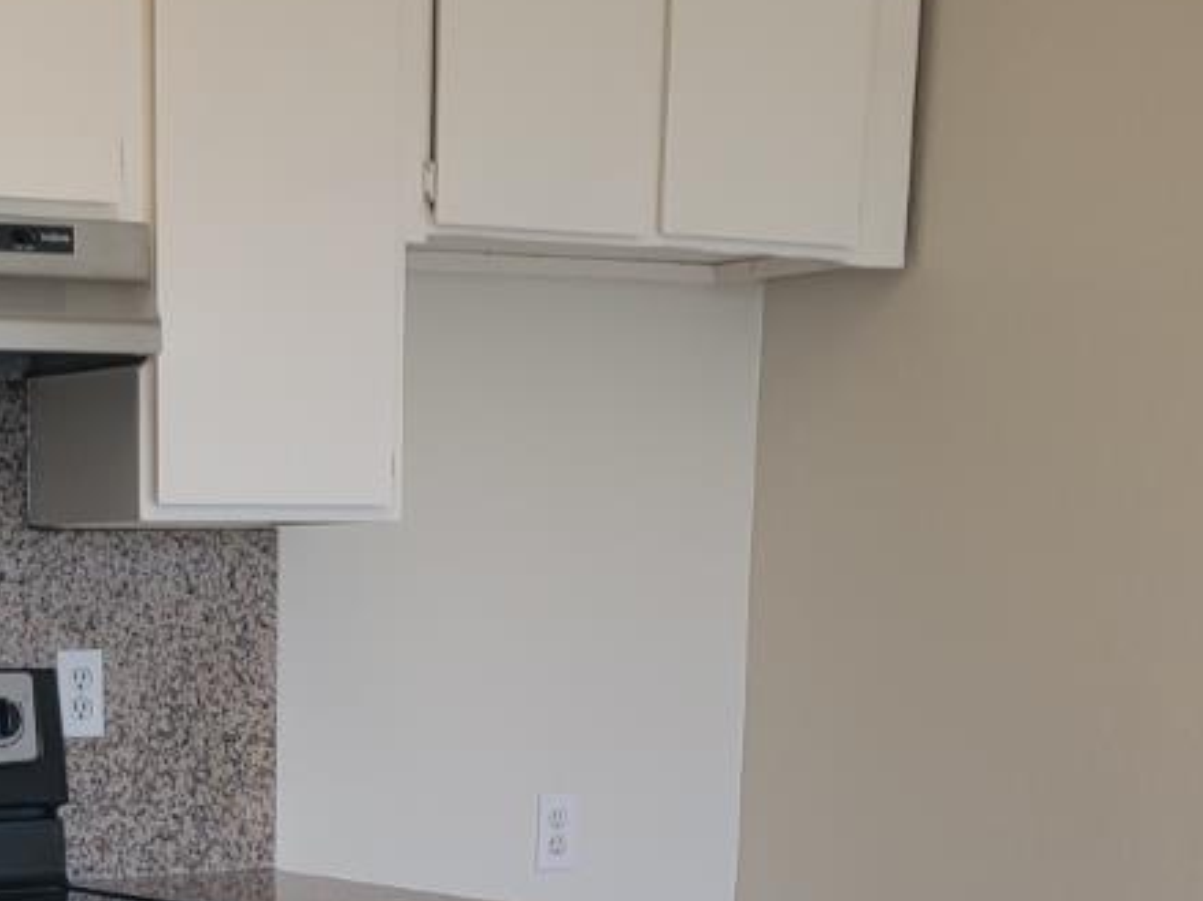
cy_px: 1195
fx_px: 2849
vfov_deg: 16.9
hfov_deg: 23.4
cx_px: 192
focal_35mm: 82
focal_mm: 6.7
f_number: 1.8
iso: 40
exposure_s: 1/120
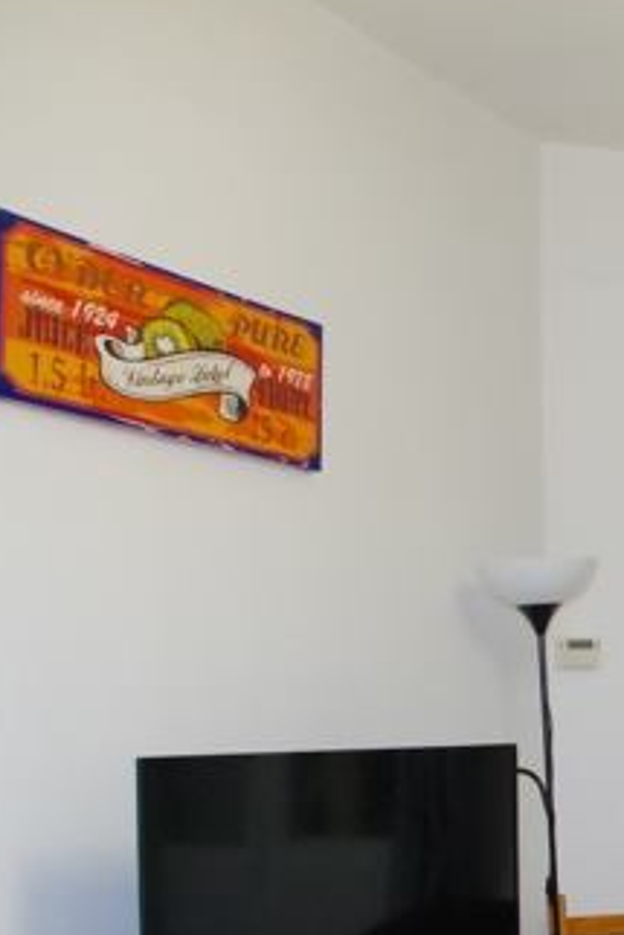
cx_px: 794
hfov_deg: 18.9
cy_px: 739
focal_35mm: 67
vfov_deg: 29.4
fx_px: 1740
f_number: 4.5
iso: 3200
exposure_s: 1/100
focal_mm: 18
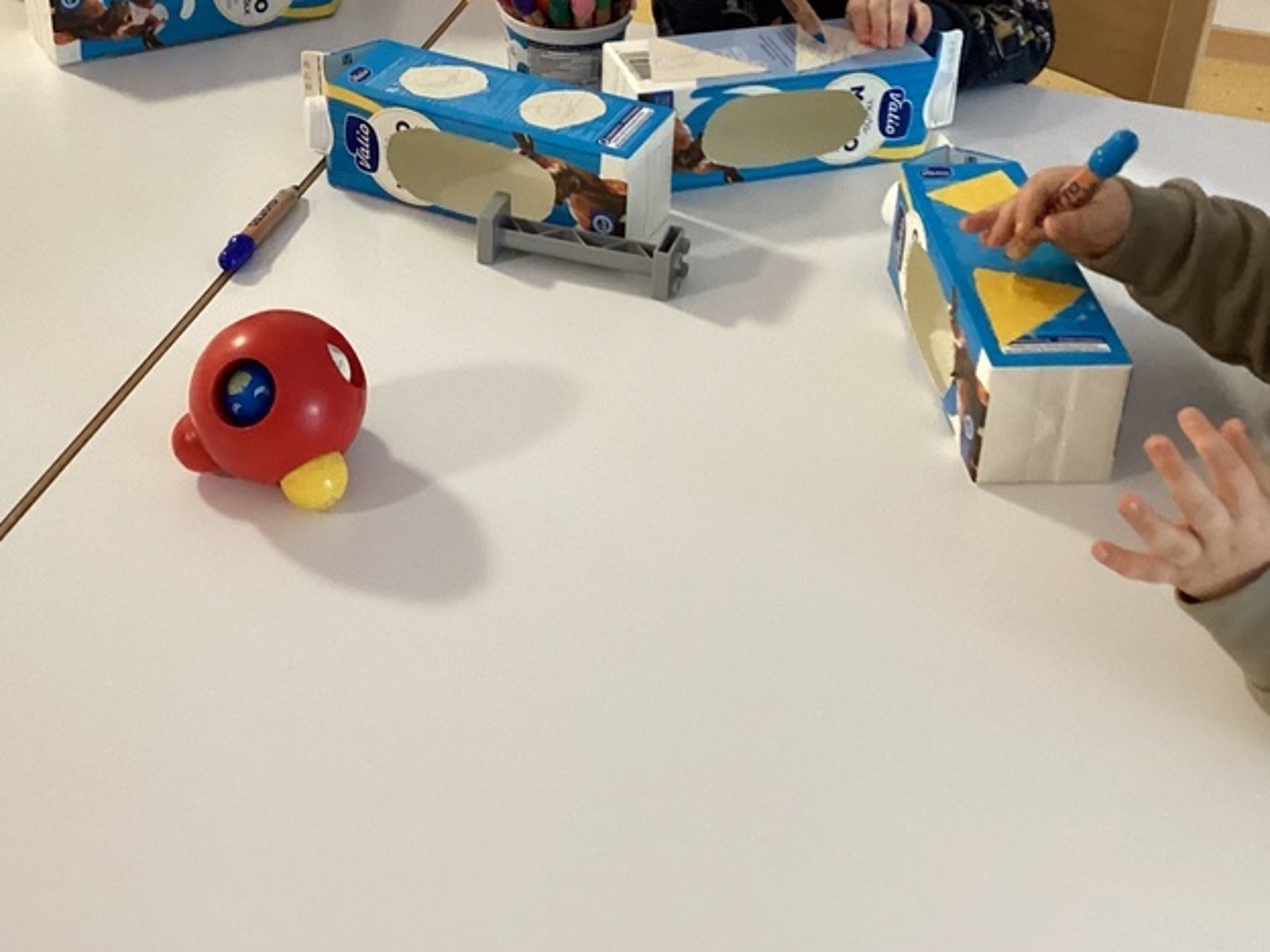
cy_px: 165
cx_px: 614
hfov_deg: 36.2
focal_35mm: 53
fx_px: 1944
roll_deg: -1.9
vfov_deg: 26.9
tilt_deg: -29.8
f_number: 2.4
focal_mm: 3.3
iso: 320
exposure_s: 1/60
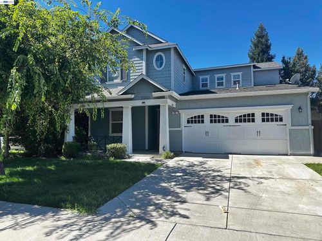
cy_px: 120
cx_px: 161
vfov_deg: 56.8
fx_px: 223
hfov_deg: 71.6
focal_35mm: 24
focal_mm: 6.86
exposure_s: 1/943
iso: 80
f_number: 1.78
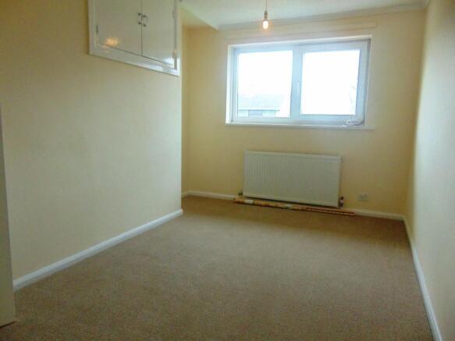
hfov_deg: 69.4
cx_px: 228
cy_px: 170
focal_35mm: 25
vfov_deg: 54.9
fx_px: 329
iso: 250
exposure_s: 1/30
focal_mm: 4.5
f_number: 3
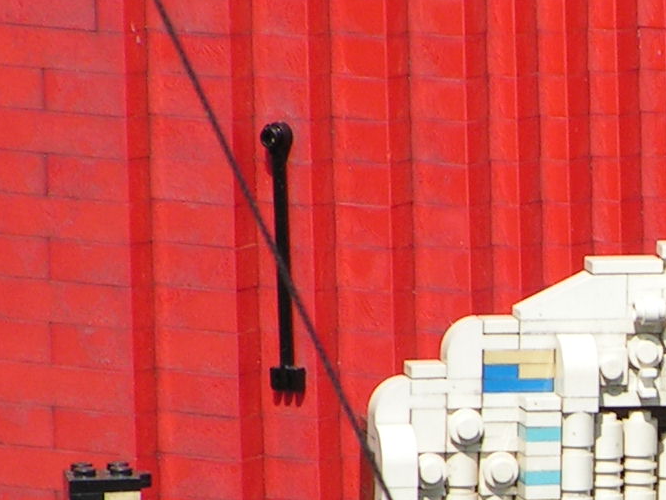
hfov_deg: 1.8
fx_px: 21402
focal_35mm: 1112
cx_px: 860
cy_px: 417
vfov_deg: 1.3
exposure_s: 1/500
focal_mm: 54.1
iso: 50
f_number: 5
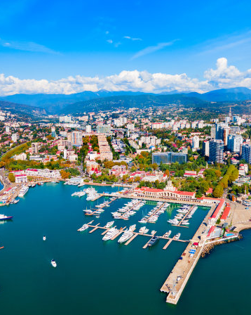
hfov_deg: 45.7
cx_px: 134
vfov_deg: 55.7
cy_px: 155
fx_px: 297
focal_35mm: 32
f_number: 2.8
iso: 100
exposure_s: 1/640
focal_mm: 4.5
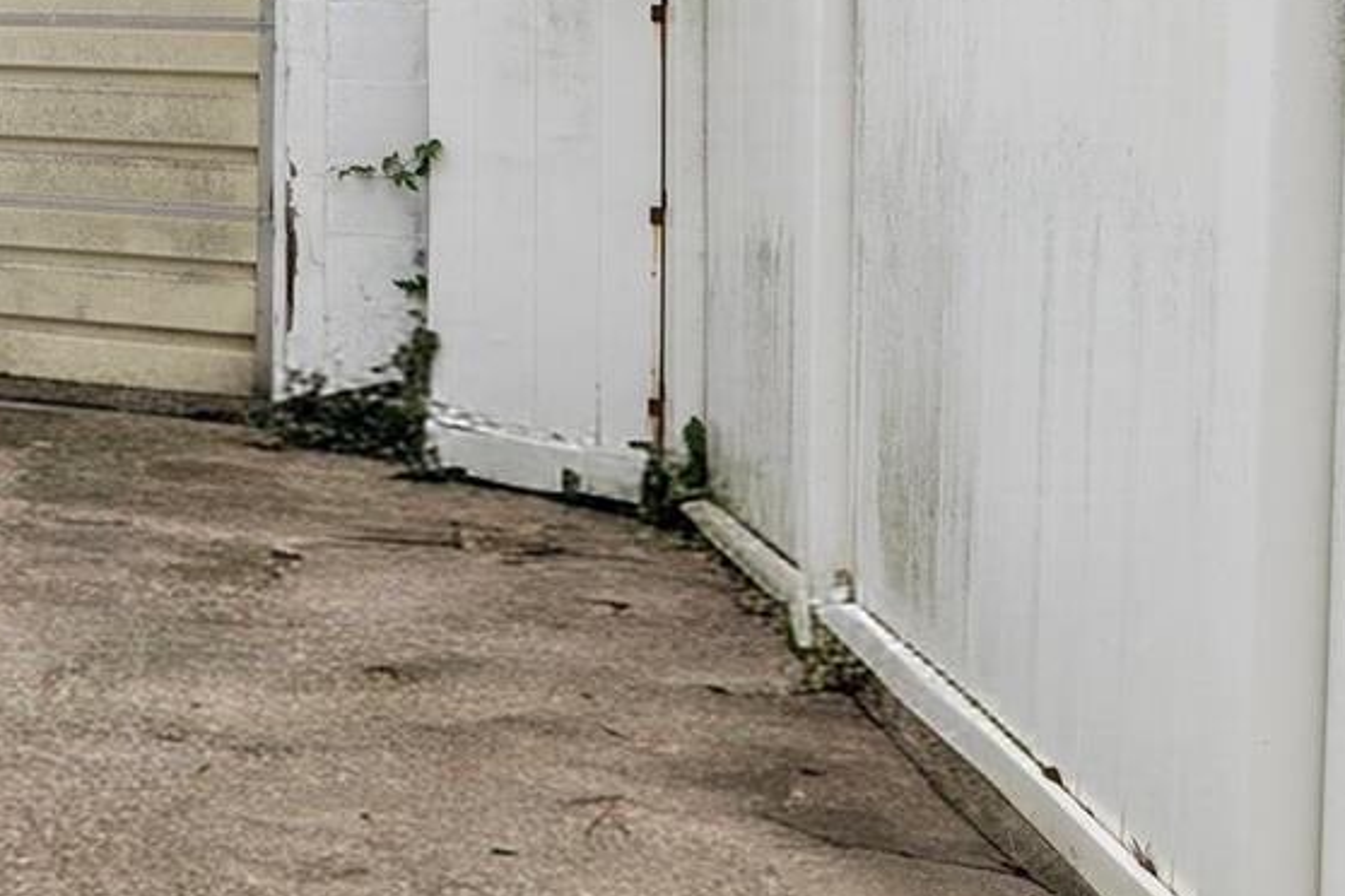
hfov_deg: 22.2
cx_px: -1063
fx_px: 2055
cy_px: -34
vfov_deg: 23.4
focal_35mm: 55
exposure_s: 1/50
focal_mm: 15
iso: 100
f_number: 8
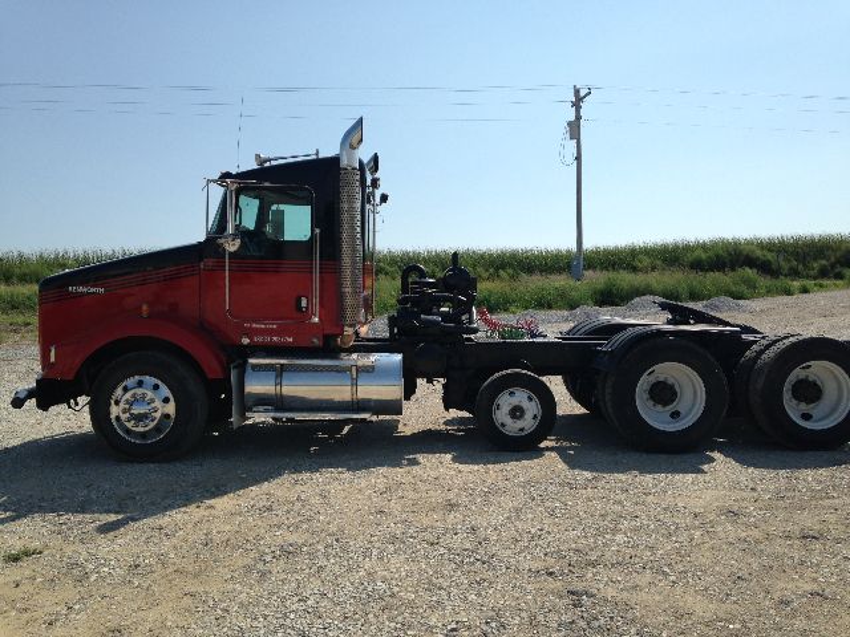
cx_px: 425
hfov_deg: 55.4
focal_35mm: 33
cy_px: 318
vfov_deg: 42.9
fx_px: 810
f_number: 2.4
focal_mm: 4.12
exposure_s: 1/2169
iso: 50
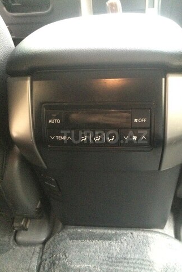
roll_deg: +4.1
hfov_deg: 42.2
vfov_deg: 60.3
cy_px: 137
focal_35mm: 31
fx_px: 235
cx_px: 104
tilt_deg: -35.3
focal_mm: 4.15
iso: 1000
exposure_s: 1/17
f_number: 2.2
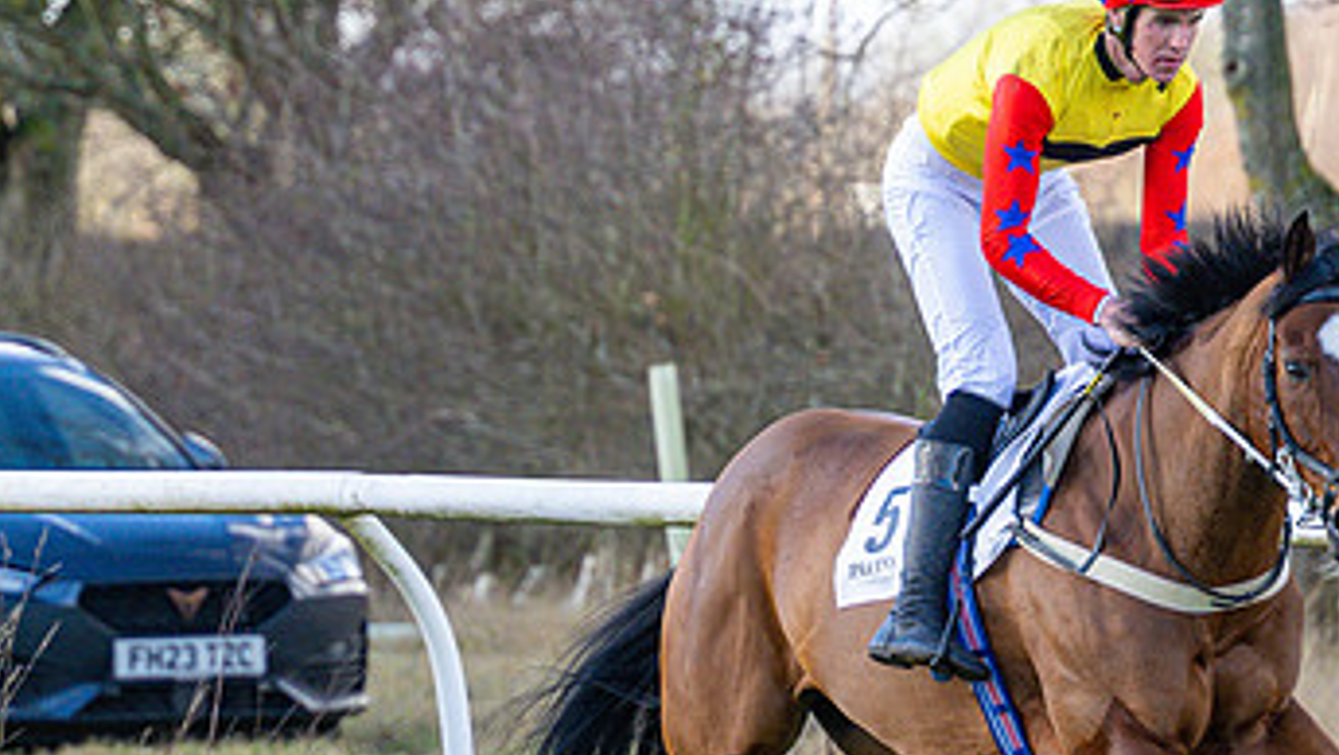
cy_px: 763
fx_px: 21991
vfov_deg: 2.0
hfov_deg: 3.5
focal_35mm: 619
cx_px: 1264
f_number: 4
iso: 800
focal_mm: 175
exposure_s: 1/1000
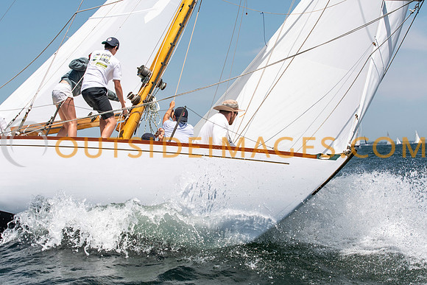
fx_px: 1424
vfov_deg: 11.4
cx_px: 214
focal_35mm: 120
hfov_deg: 17.1
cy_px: 142
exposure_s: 1/2500
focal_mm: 80
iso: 320
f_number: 5.6
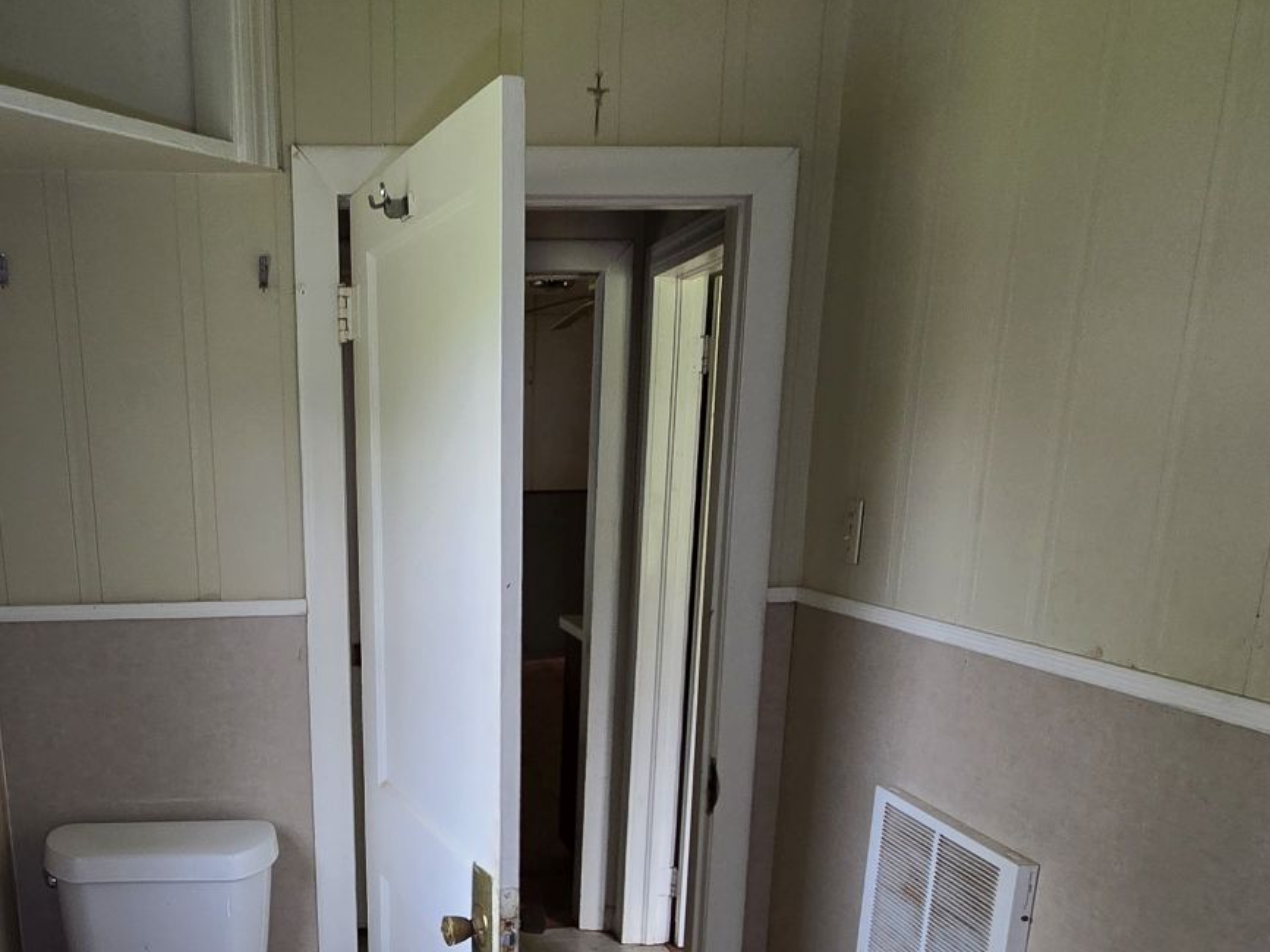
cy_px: 808
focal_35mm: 30
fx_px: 1100
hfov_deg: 58.1
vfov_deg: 43.7
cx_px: 387
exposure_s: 1/60
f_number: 2.2
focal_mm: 2.2
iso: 64
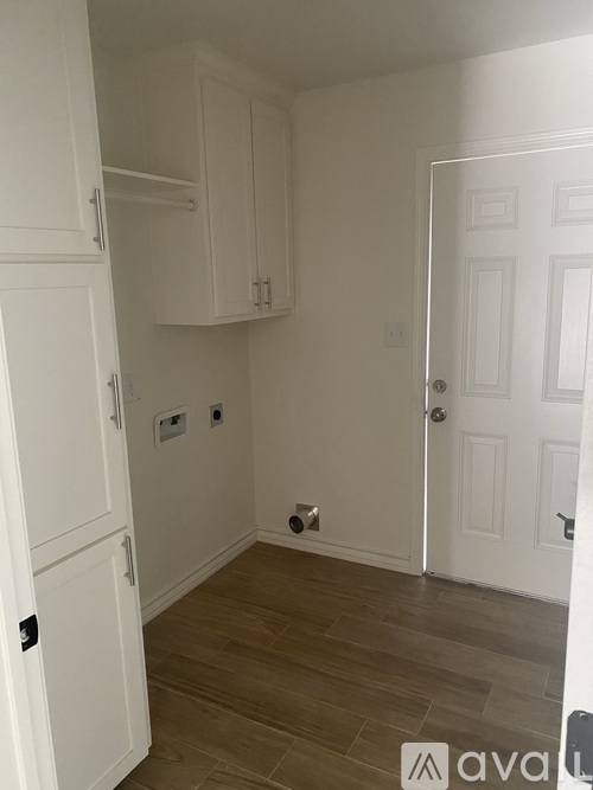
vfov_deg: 67.3
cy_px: 395
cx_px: 296
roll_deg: +2.2
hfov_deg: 53.0
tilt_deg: -12.0
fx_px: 594
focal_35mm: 26
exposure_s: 1/49
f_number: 1.8
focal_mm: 4.25
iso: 500
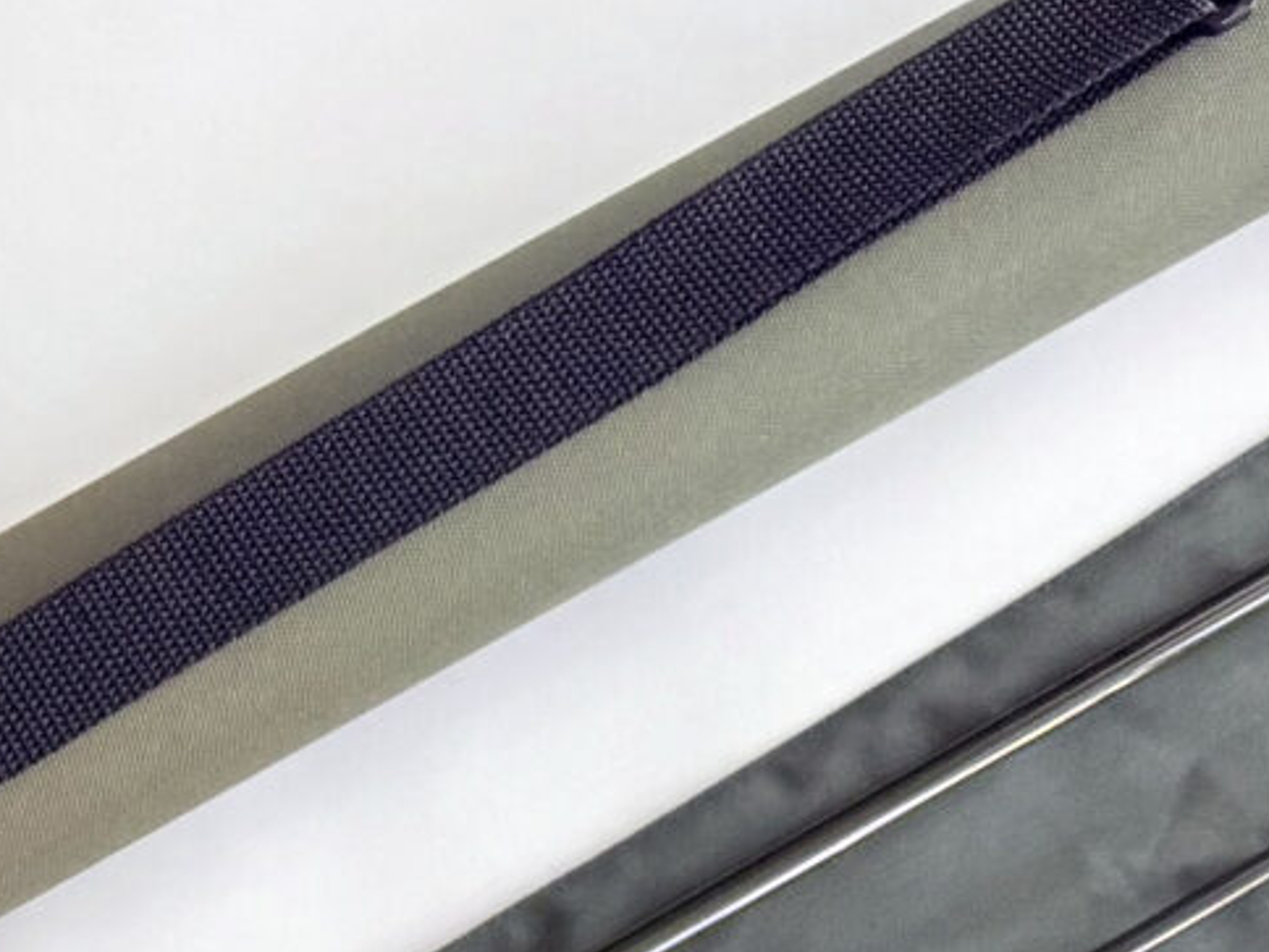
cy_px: 1820
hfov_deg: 13.9
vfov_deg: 10.8
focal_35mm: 127
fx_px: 4656
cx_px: -960
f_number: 1.78
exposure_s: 1/91
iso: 200
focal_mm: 6.76
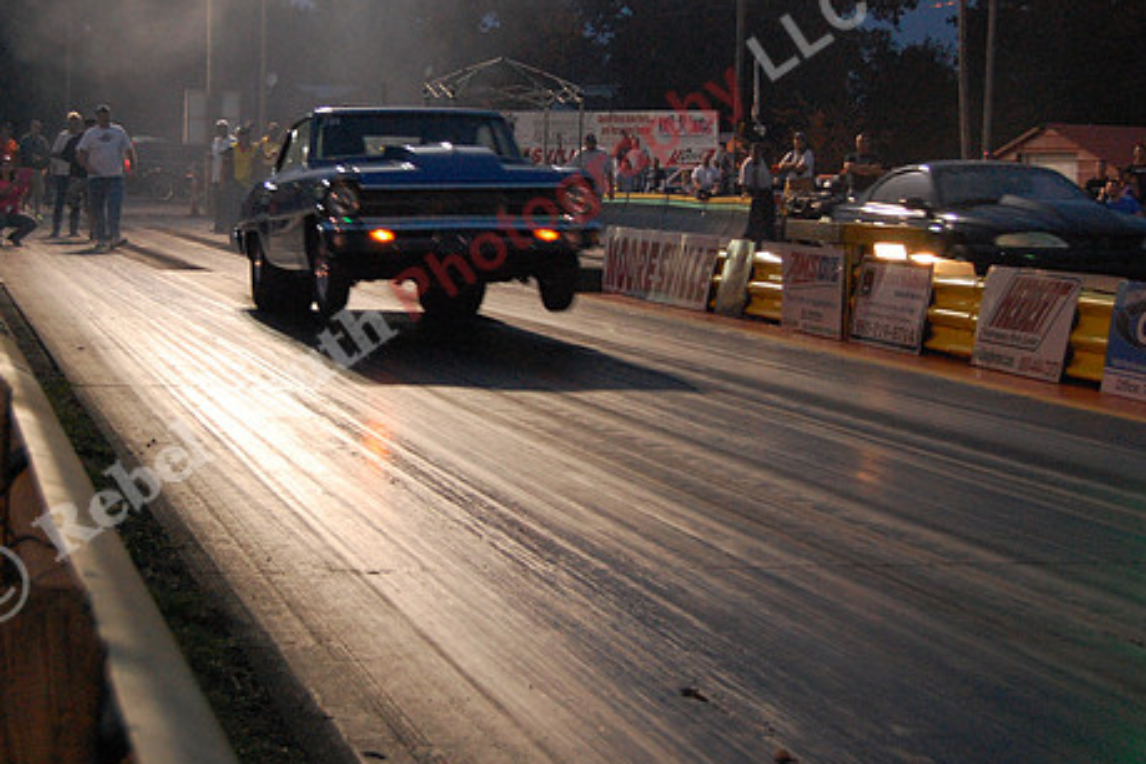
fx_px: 2292
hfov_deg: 28.0
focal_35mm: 72
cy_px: 300
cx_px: 434
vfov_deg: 18.9
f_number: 5
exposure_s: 1/60
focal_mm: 38
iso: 1600
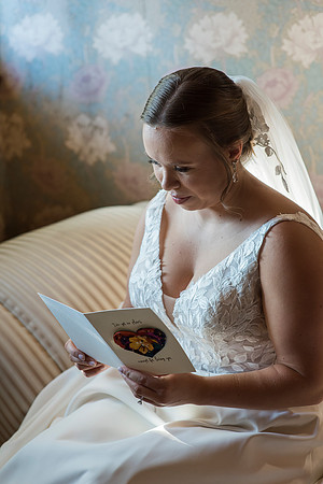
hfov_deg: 16.1
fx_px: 1144
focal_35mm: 85
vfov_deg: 23.9
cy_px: 242
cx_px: 162
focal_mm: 85
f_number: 3.5
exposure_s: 1/160
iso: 800
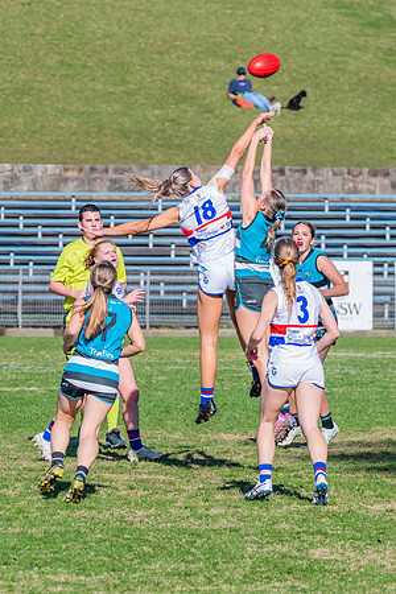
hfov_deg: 3.2
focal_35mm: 436
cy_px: 295
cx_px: 234
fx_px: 7201
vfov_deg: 4.7
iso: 800
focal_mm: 260
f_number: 11
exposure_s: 1/1600
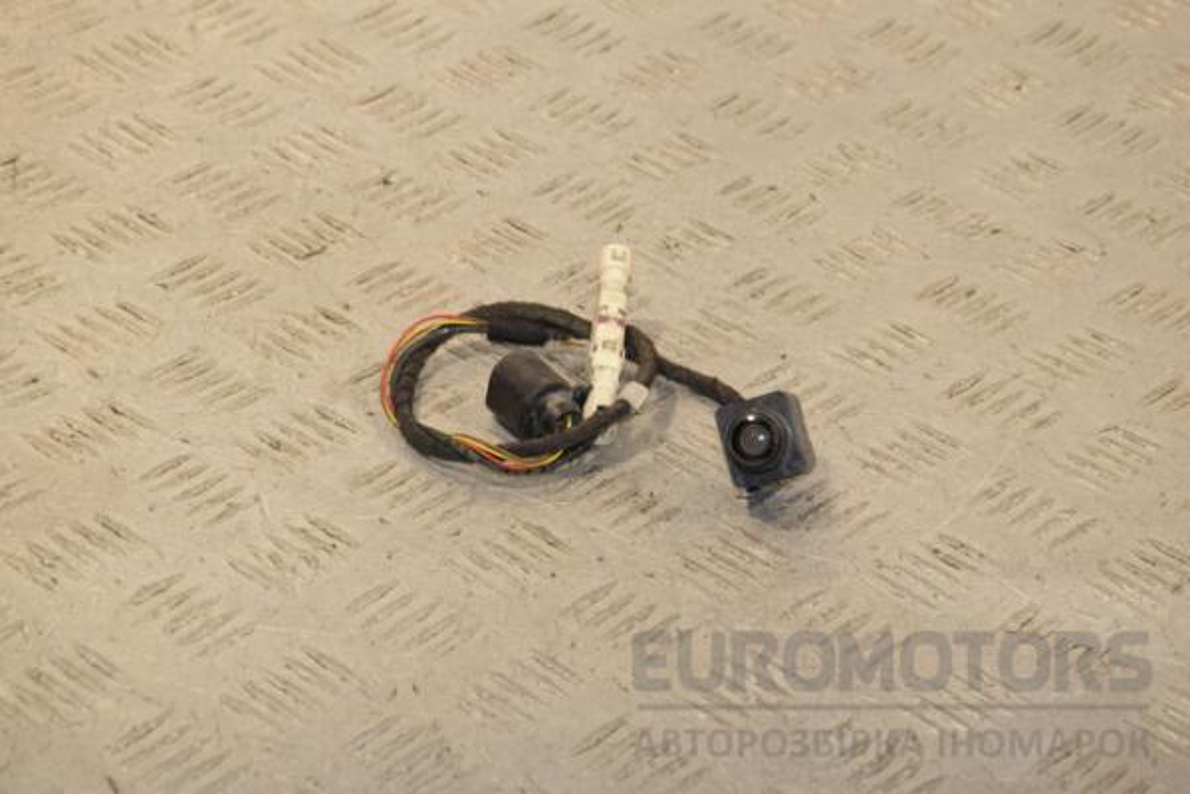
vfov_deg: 12.2
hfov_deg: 18.2
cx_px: 595
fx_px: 3718
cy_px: 397
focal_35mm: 112
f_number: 8
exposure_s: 1/200
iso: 800
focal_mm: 75
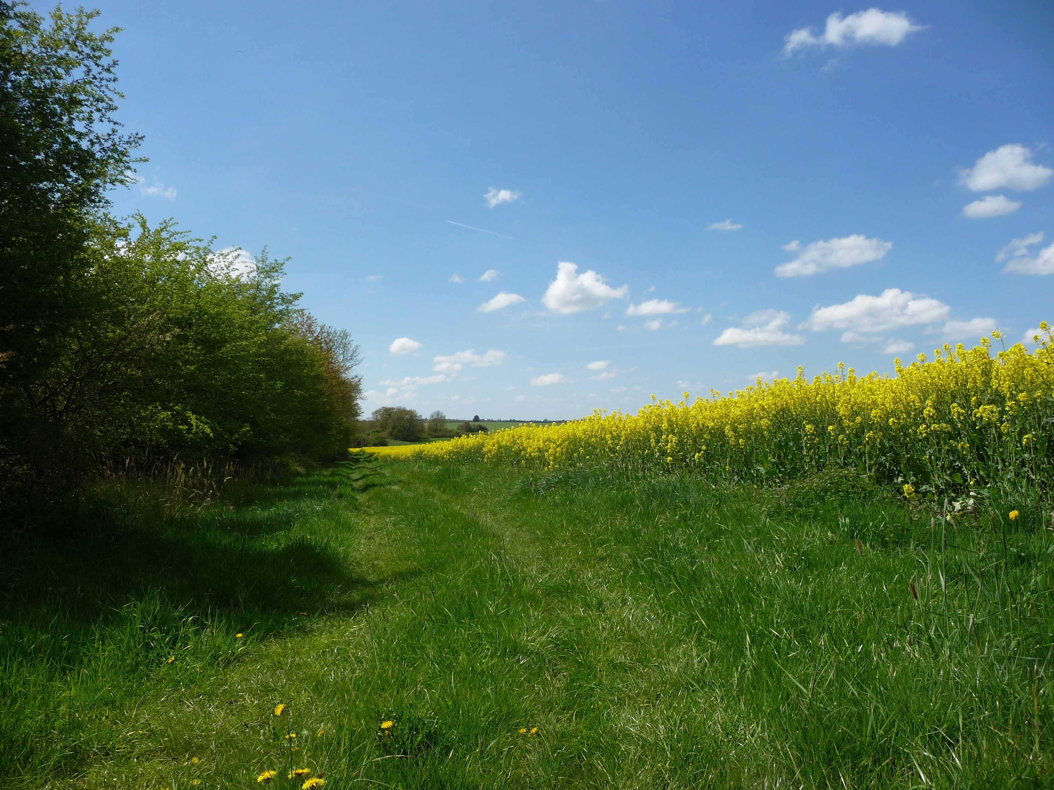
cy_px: 395
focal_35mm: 28
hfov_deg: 63.4
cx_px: 527
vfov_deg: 49.7
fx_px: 853
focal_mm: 4.7
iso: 100
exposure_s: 1/320
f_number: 8
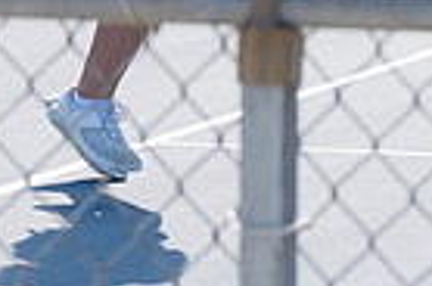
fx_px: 6010
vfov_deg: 2.7
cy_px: -258
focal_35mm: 502
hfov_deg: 4.1
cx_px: 214
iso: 1000
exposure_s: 1/2000
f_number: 5.6
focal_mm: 80
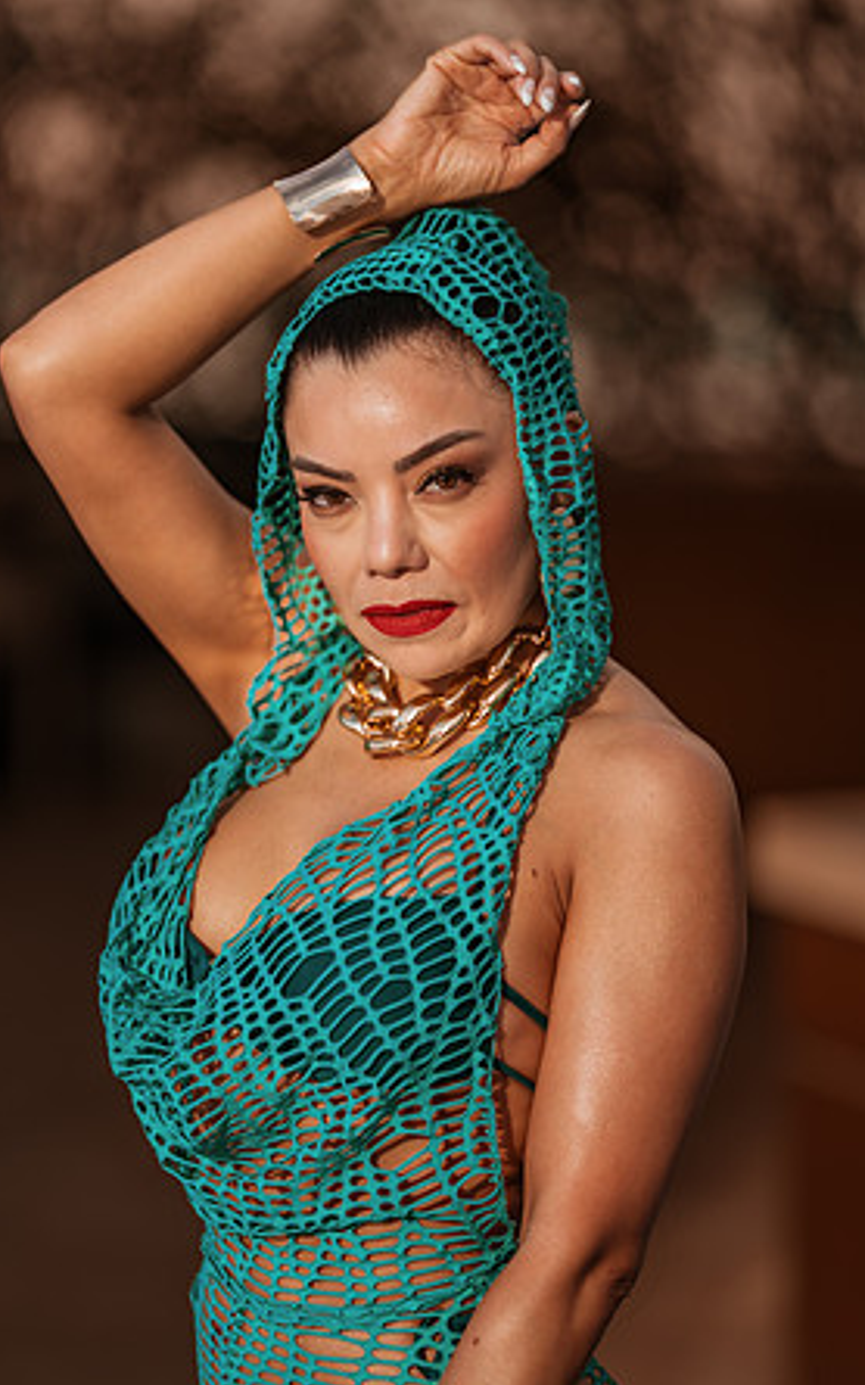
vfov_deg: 15.0
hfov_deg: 9.4
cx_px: 404
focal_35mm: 139
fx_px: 5245
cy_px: 697
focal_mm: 135
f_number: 1.8
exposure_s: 1/3200
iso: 80
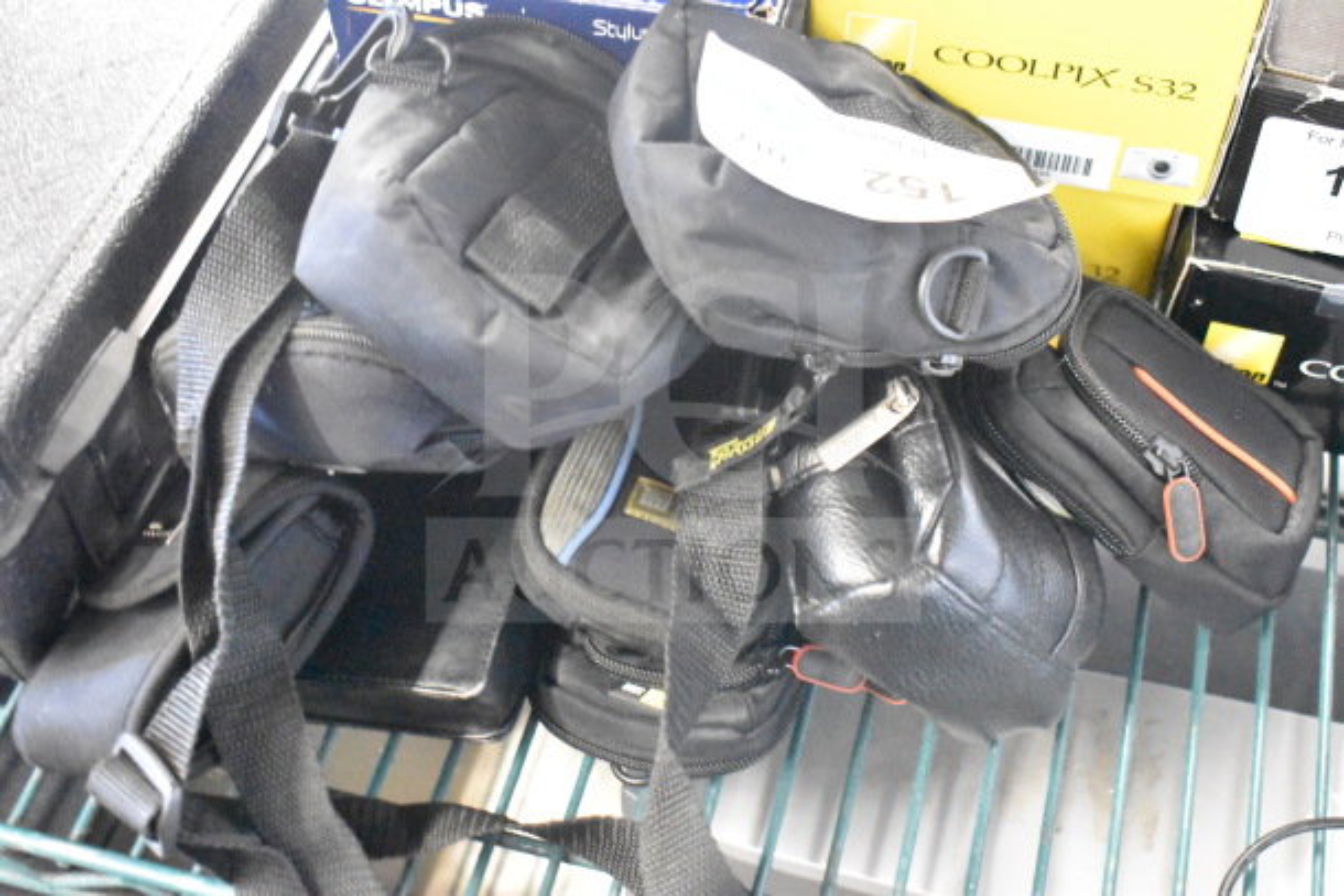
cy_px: 448
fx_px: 1904
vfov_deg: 26.5
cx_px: 672
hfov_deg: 38.9
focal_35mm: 51
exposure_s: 1/30
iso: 25600
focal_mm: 34
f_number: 4.5
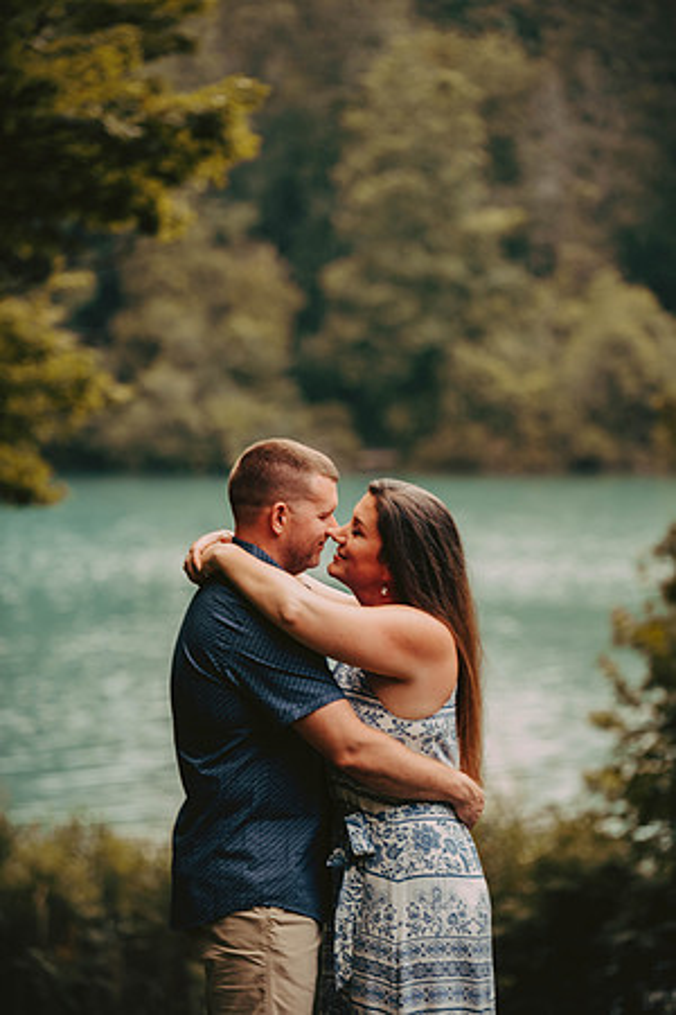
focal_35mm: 130
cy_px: 508
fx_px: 3661
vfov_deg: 15.8
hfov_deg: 10.5
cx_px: 338
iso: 320
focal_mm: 130
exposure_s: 1/125
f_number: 2.8
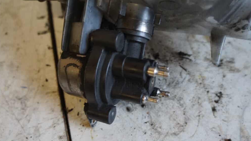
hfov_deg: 66.1
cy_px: 84
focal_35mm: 29
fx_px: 193
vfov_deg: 40.0
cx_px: 126
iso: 500
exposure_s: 1/60
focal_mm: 18
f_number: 3.5
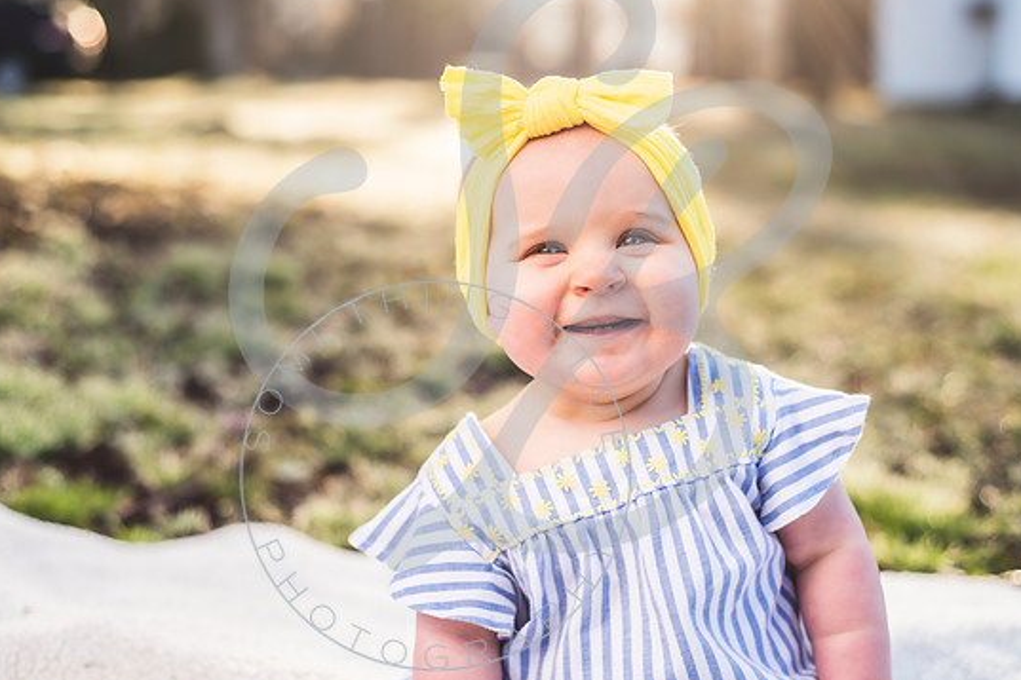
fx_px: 1531
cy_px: 316
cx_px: 530
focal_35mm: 54
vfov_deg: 25.1
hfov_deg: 36.9
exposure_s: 1/320
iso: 100
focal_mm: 50
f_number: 2.8
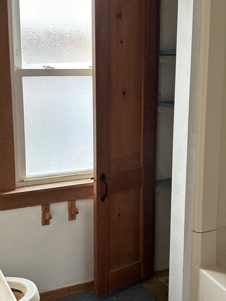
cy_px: 150
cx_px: 113
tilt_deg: -10.7
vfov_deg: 36.8
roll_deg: -0.8
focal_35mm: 52
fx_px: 453
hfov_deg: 28.0
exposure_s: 1/60
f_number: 1.6
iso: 100
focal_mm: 5.96
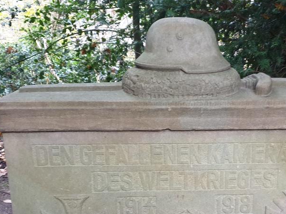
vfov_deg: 27.6
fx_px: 430
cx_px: 182
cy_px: 165
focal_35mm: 52
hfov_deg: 36.6
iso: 250
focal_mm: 4.3
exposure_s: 1/22
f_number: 1.5
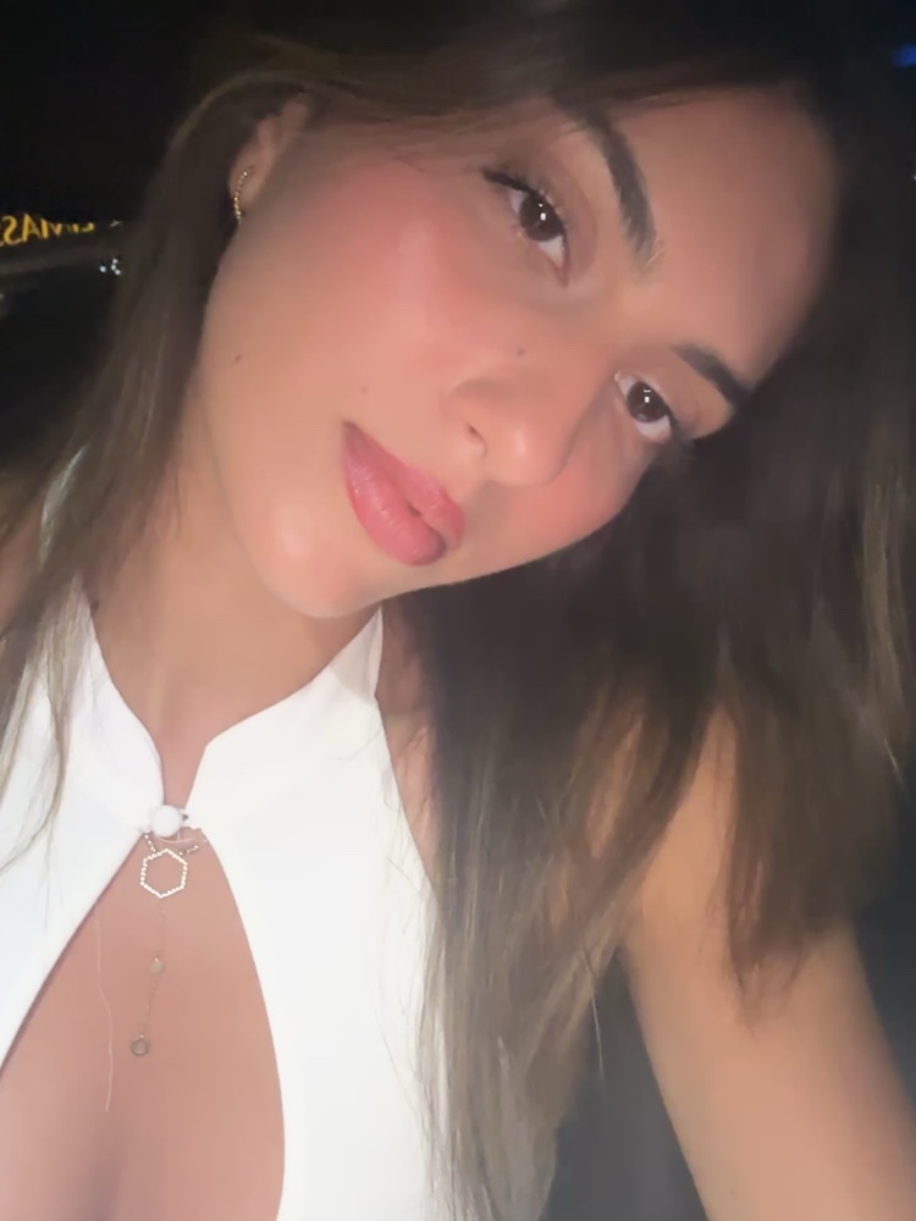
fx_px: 1058
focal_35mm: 30
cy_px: 610
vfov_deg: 60.0
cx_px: 458
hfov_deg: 46.8
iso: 400
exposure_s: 1/29
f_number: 1.9
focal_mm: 2.69
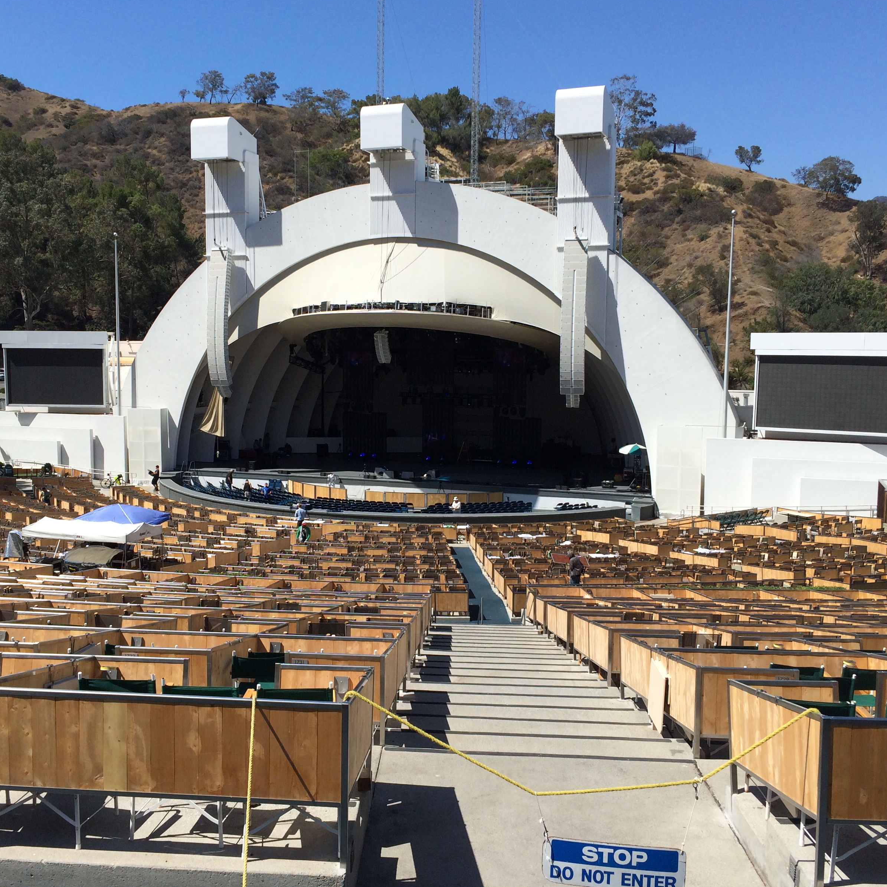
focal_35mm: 35
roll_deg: -0.7
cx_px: 386
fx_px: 1015
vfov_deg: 47.2
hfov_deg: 47.1
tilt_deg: -6.3
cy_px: 438
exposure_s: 1/2564
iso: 32
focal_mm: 4.15
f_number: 2.2
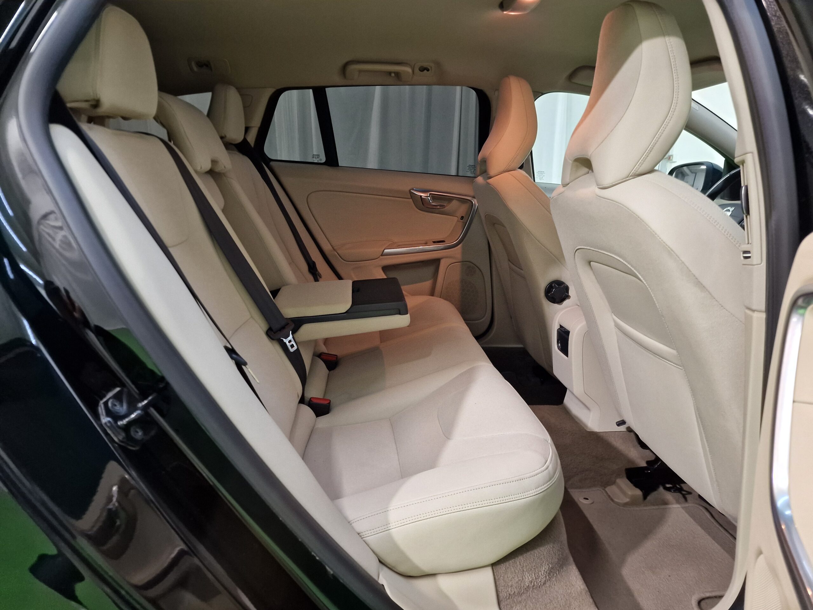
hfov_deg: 73.9
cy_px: 305
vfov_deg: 58.9
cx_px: 406
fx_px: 540
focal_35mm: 23
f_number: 1.8
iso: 200
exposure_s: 1/50
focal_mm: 6.4
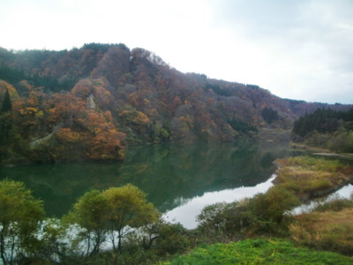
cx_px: 176
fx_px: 286
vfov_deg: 49.7
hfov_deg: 63.4
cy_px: 132
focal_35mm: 28
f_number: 2.6
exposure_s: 1/160
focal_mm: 4.65
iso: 64
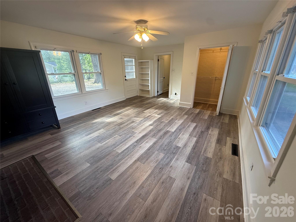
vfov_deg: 85.7
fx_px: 120
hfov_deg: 102.1
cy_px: 111
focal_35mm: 14
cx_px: 148
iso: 200
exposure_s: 1/120
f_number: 2.2
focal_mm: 2.22
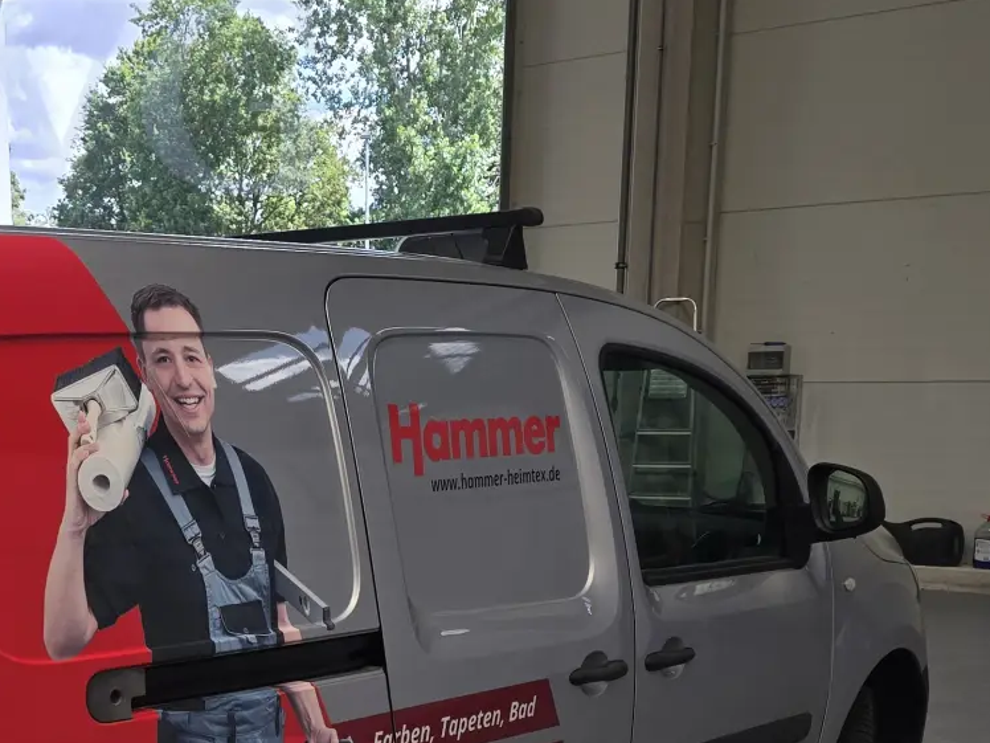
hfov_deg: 31.5
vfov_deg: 23.7
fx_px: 1687
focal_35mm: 59
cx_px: 142
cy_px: 760
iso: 20
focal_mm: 6.3
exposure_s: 1/180
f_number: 1.7
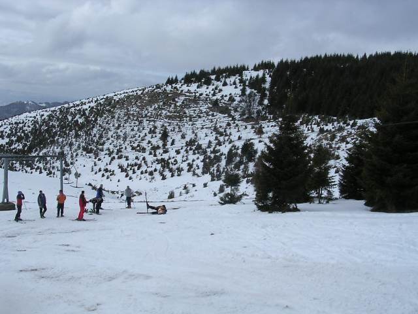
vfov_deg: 37.7
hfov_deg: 49.0
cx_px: 209
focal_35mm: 38
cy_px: 157
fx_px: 459
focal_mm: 5.8
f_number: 5.6
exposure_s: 1/383
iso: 100
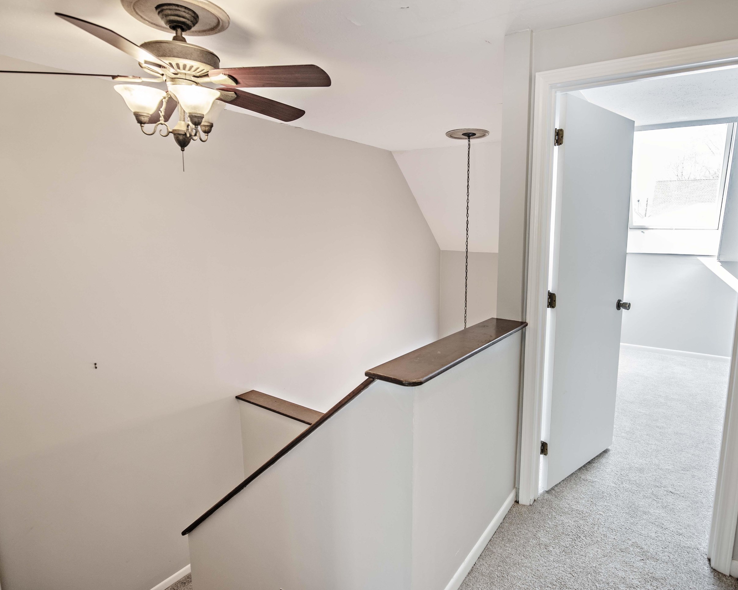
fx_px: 415
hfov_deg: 83.0
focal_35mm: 19
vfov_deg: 70.8
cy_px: 281
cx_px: 409
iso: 100
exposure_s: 1/10
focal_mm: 16
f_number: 4
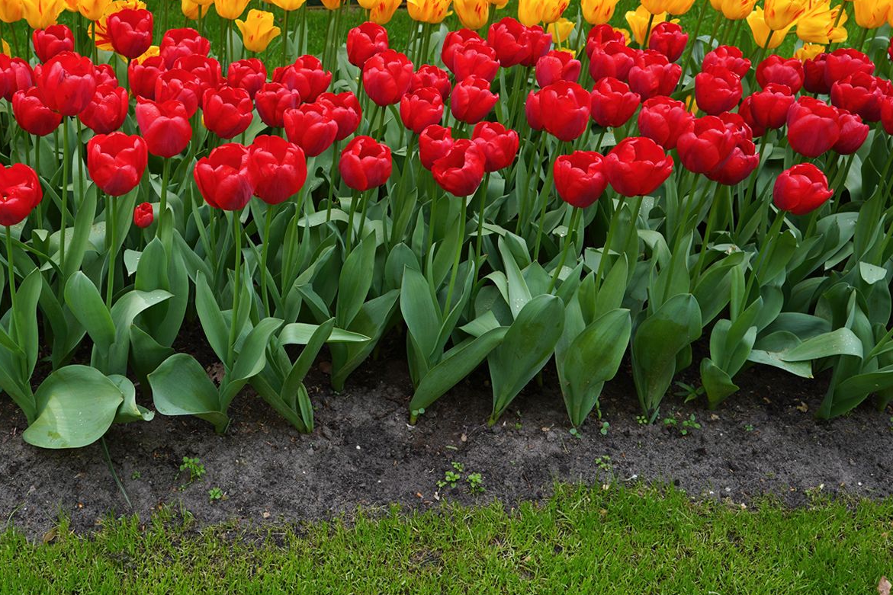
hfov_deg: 46.2
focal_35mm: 41
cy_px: 124
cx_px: 253
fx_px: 1017
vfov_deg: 31.8
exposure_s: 1/100
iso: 100
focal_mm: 24
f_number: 4.5
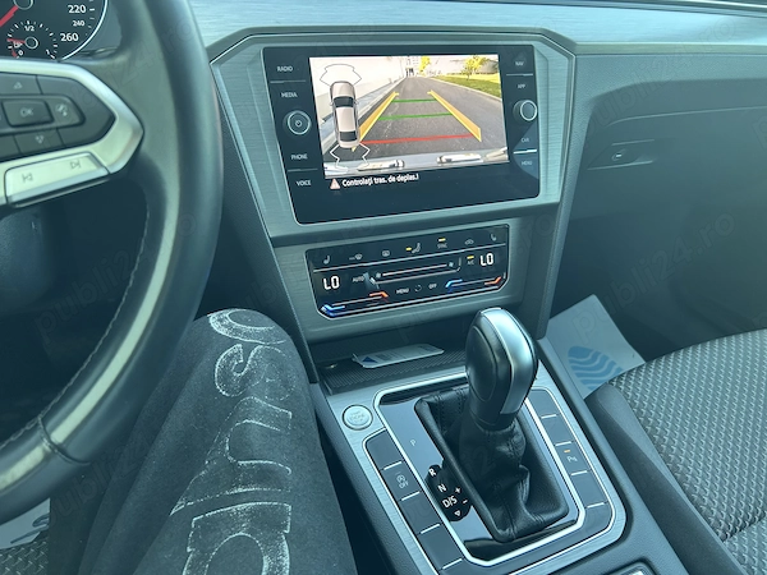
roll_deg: -3.0
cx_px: 384
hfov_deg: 67.3
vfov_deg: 53.1
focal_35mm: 26
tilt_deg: -33.1
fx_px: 576
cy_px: 288
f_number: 1.5
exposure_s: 1/120
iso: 125
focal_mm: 5.7
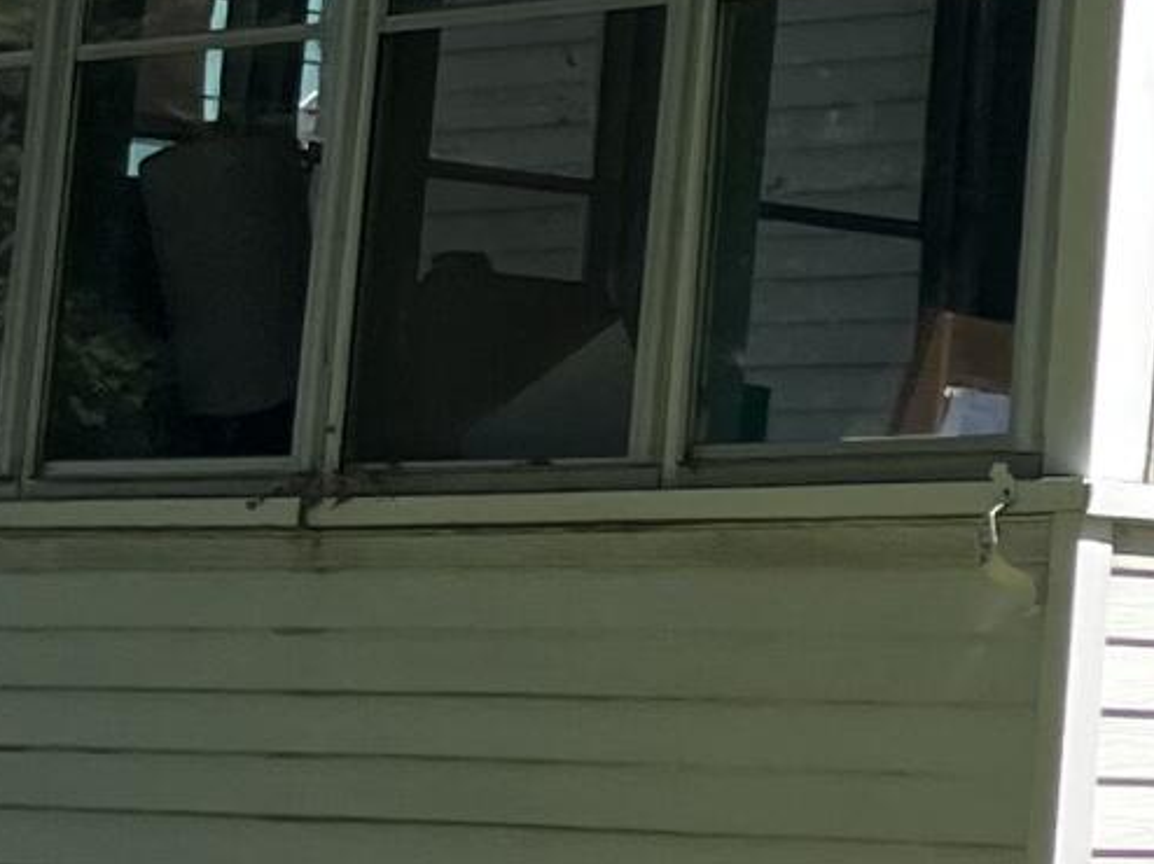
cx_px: 2441
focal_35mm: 158
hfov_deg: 11.1
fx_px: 5265
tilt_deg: +8.9
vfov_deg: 9.3
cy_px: 56
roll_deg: -1.7
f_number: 1.6
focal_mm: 5.1
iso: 50
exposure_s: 1/2268
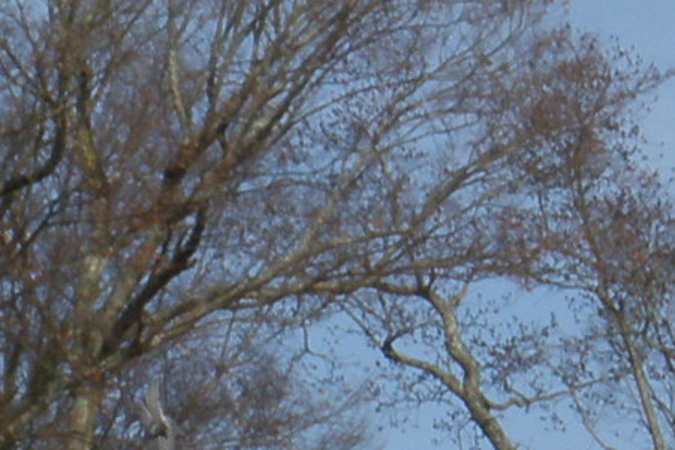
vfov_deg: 3.2
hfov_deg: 4.8
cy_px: 429
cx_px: 1054
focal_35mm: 425
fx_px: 7971
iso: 64
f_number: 14
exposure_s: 1/100
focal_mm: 12.7
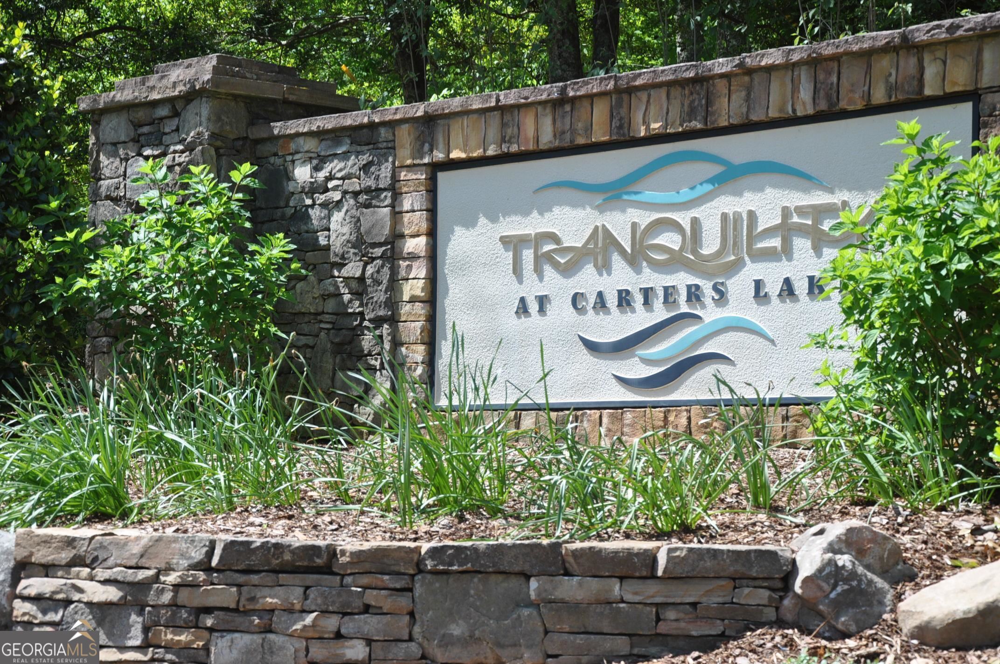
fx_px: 2164
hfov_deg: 26.0
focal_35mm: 78
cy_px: 332
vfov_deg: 17.4
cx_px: 500
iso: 200
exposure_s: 1/250
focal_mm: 52
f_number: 8
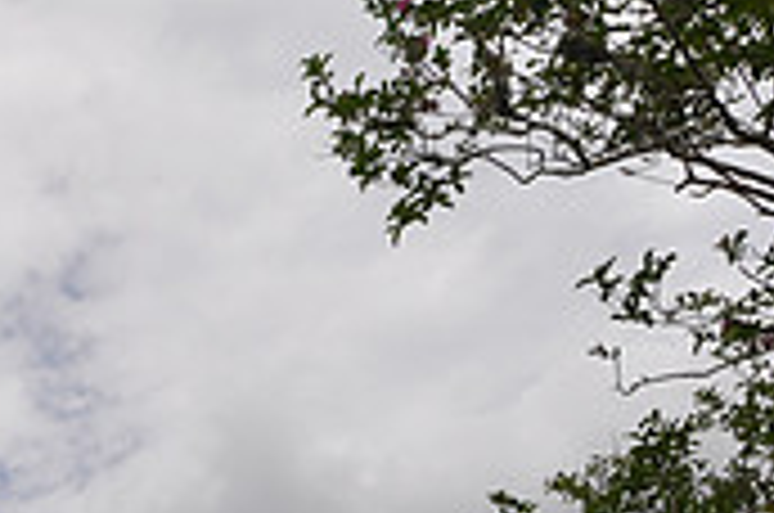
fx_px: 1953
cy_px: 862
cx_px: -405
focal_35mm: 91
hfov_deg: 19.4
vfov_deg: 13.7
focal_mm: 18
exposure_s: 1/160
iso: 200
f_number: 13
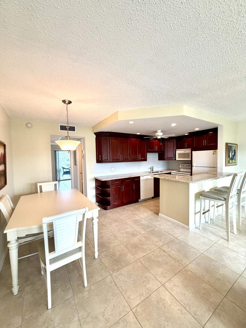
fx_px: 133
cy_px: 164
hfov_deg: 85.7
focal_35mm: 14
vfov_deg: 102.1
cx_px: 123
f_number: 2.2
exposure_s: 1/120
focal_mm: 2.22
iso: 160
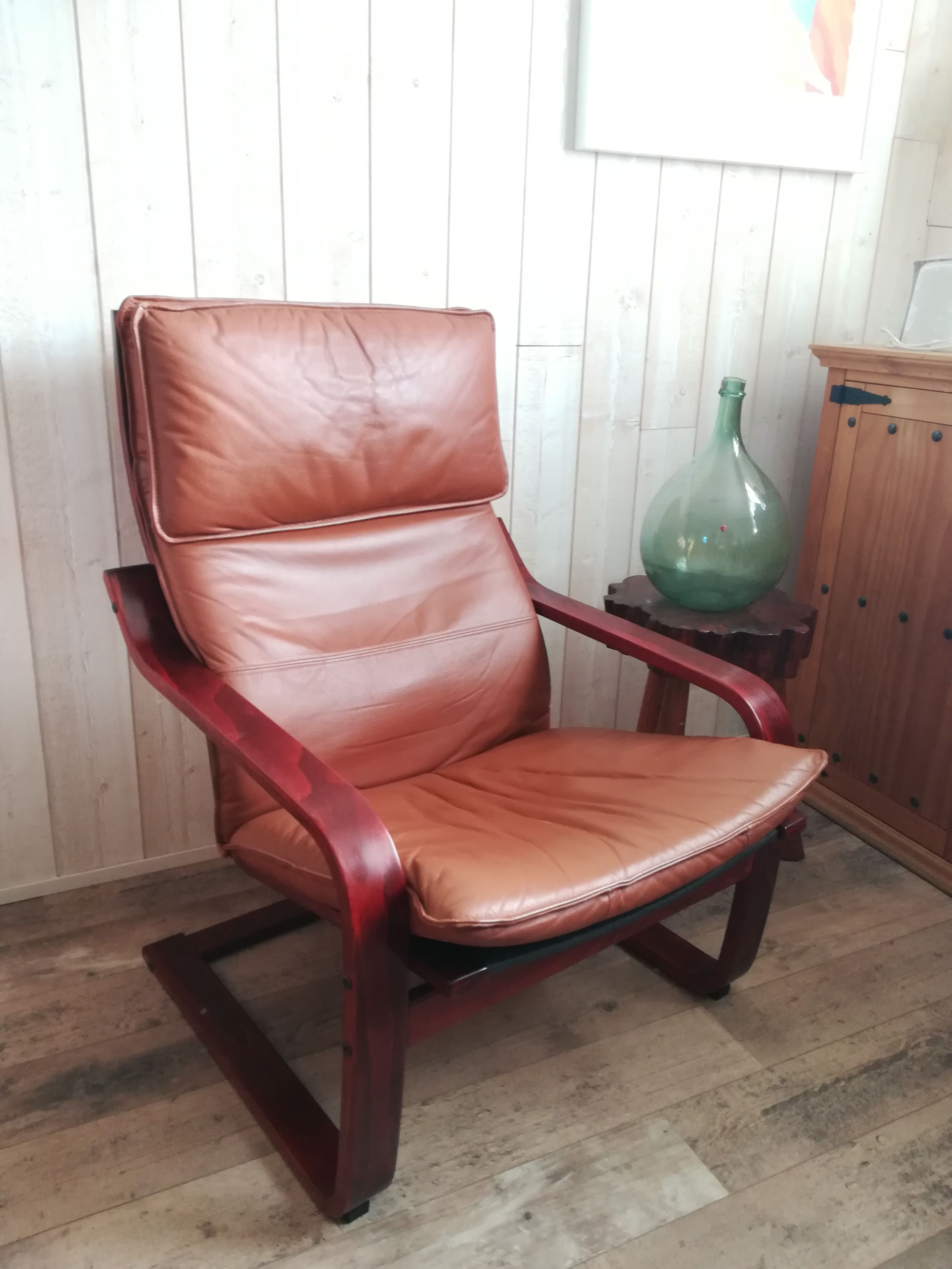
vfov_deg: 67.3
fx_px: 953
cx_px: 476
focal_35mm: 26
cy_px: 634
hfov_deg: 53.1
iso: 250
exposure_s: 1/33.3
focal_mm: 3.83
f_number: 2.2
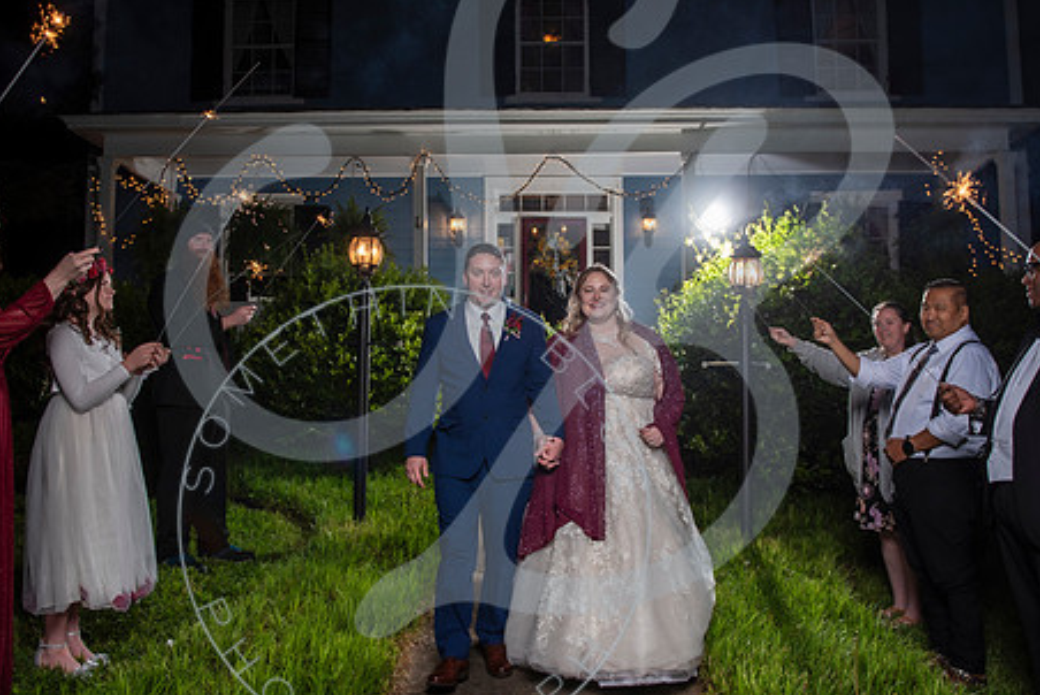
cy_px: 328
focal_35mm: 31
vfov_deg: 42.4
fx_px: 896
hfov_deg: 60.3
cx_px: 527
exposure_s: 1/200
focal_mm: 24
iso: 100
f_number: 2.8
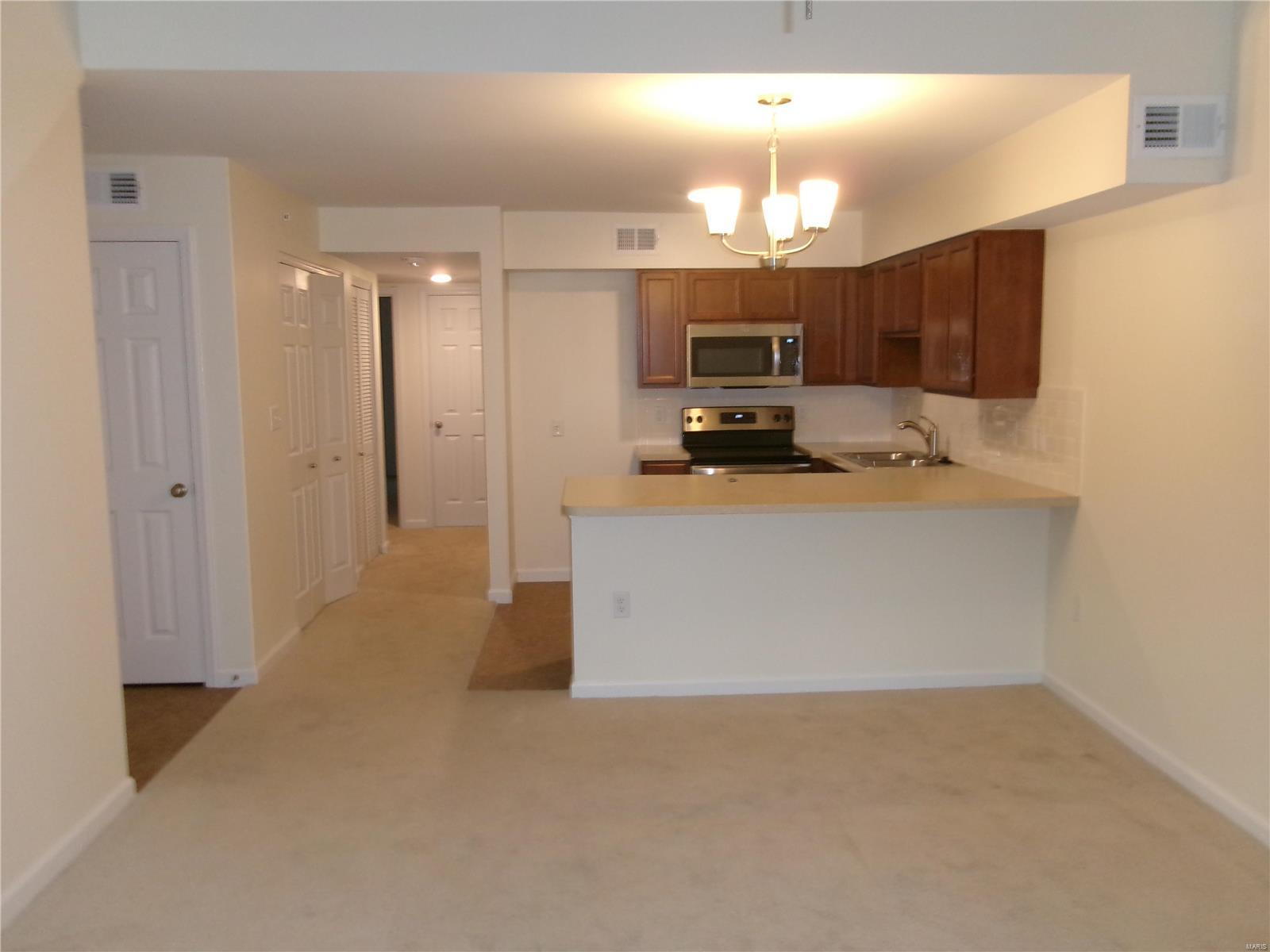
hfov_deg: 63.4
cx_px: 635
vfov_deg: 49.7
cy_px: 476
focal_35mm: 28
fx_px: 1027
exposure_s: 1/34
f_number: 3.9
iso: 304
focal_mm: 5.1
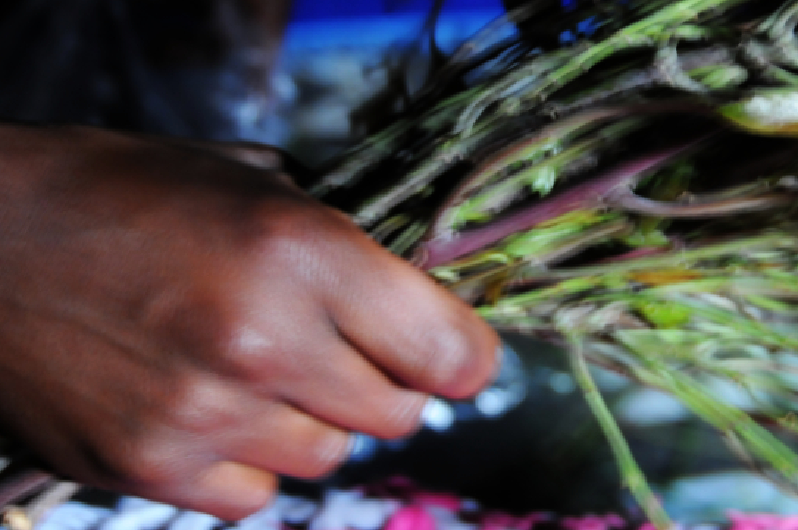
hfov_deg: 16.0
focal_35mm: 127
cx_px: 658
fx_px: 2813
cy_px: 208
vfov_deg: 10.8
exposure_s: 1/2.5
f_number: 5.6
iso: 800
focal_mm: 46
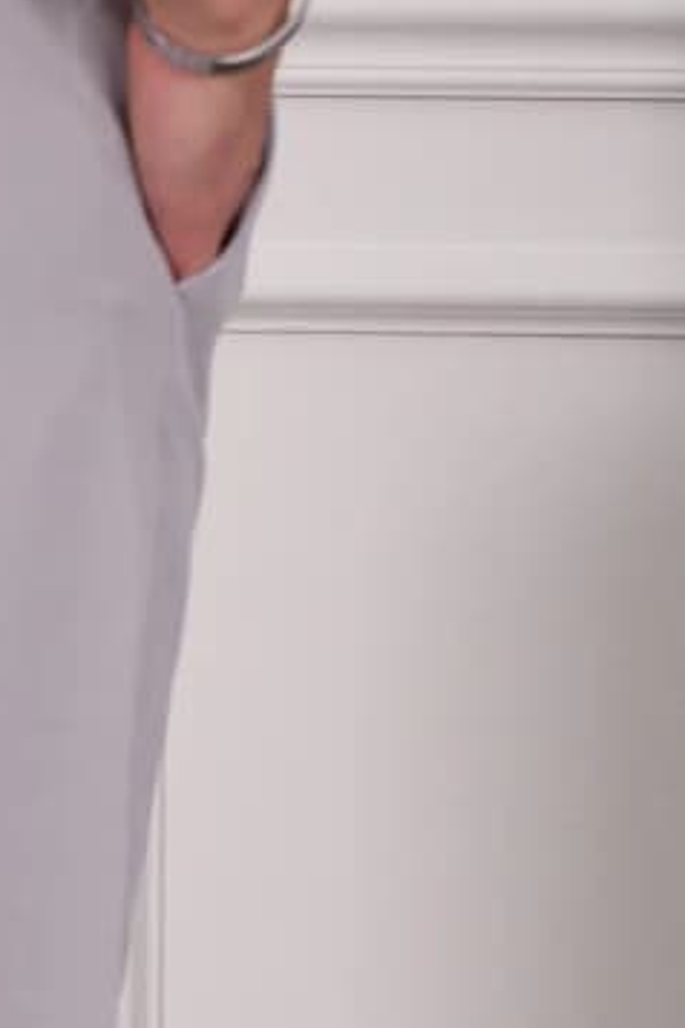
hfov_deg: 4.3
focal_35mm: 318
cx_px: -579
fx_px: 9076
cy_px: 1319
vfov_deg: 6.4
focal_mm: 70
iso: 125
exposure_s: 1/100
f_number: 6.3
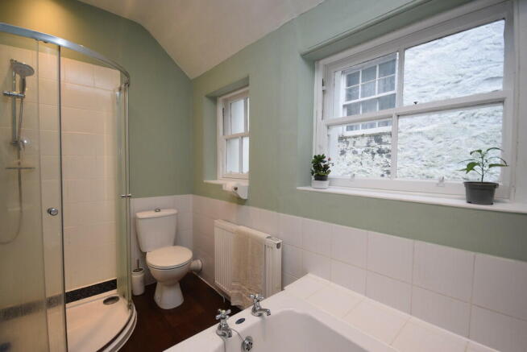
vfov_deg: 77.4
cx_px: 264
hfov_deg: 100.4
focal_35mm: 15
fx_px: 220
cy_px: 176
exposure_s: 1/100
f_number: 5
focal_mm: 10
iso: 800
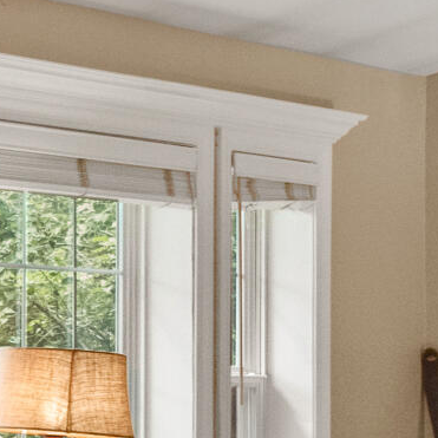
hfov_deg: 9.6
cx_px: -1042
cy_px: 355
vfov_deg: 14.8
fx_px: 1675
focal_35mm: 117
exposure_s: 1/25
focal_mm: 17
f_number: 7.1
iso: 1600
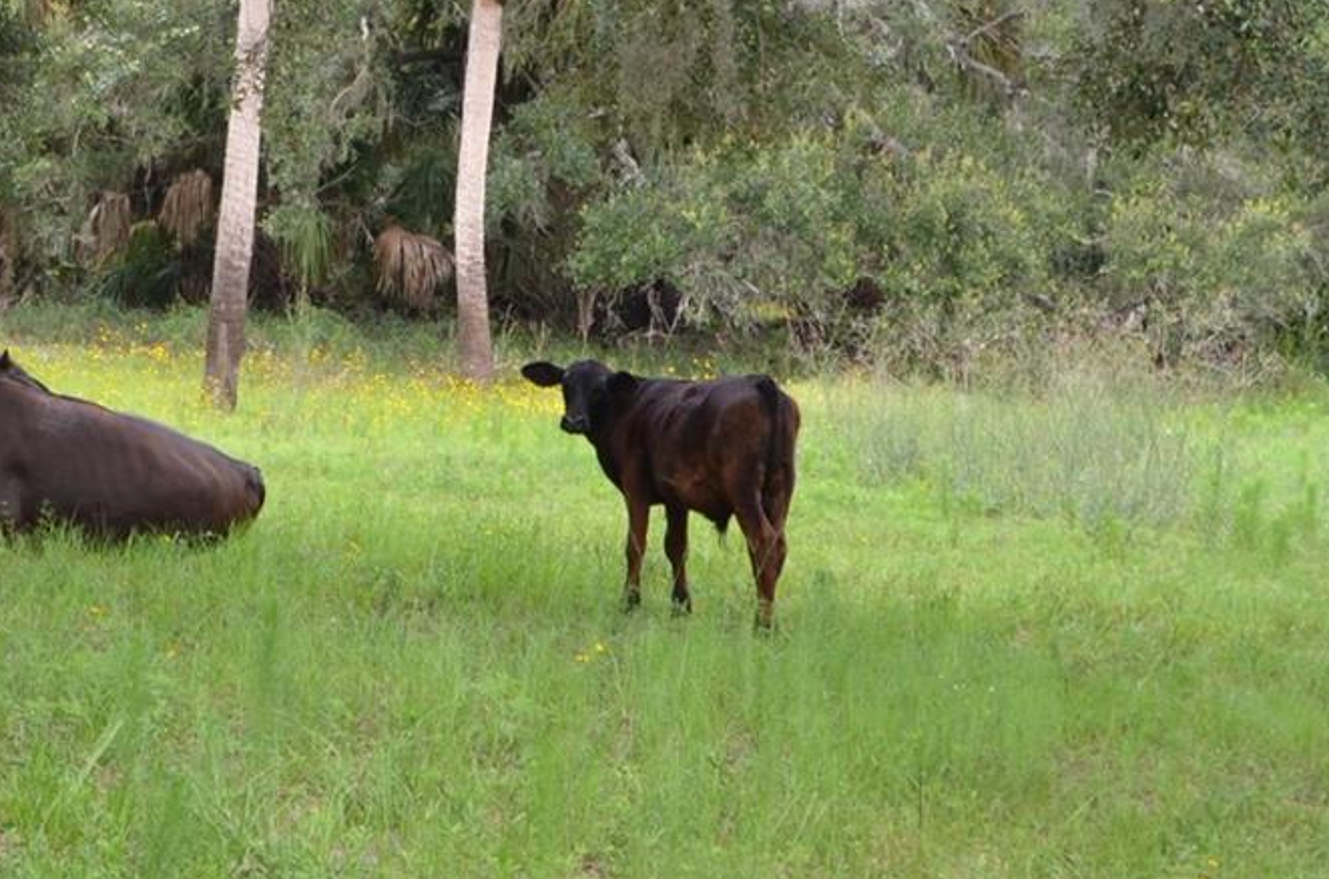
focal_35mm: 87
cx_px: -44
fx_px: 3204
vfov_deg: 15.6
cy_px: 312
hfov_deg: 22.4
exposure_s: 1/125
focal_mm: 24
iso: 250
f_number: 5.6
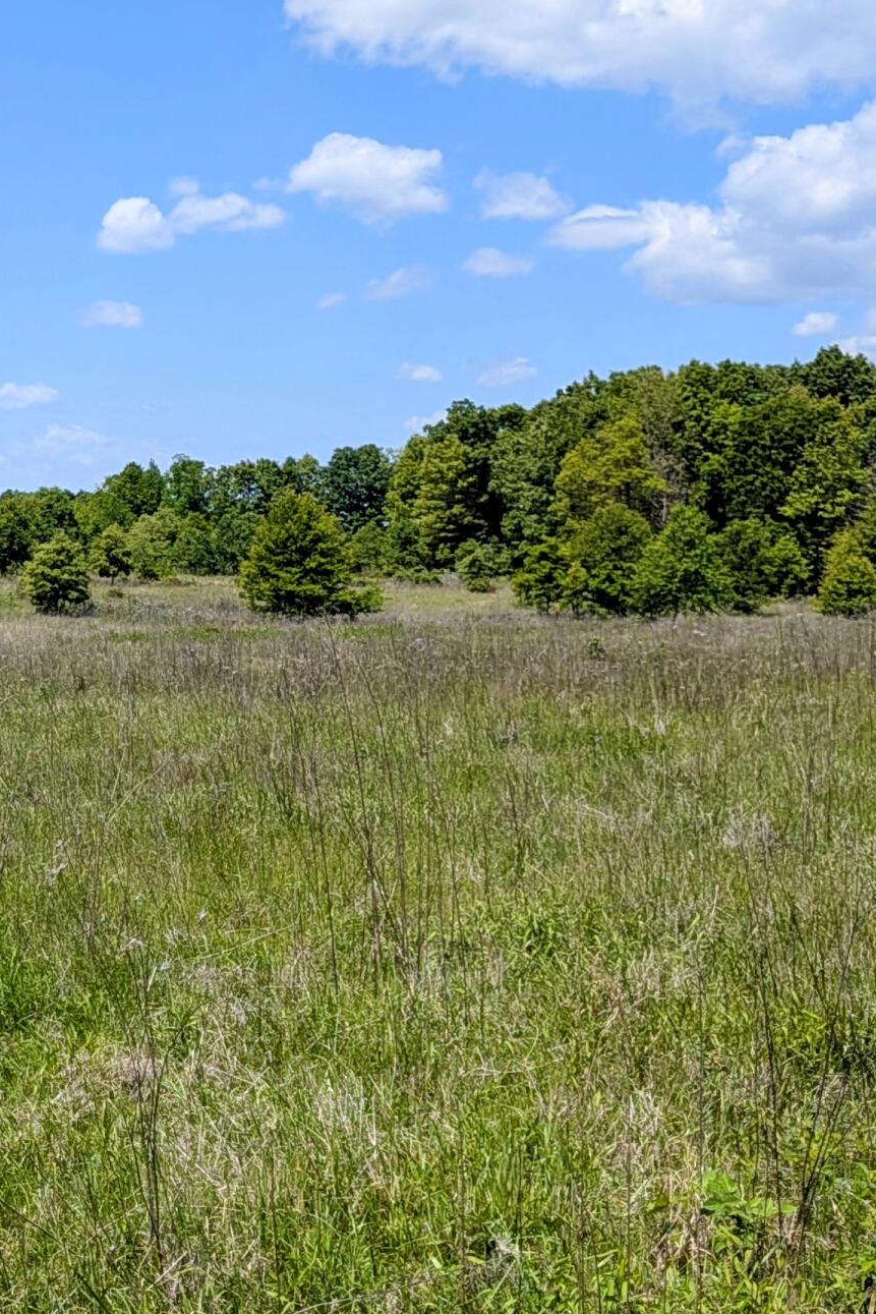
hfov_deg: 22.2
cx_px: -75
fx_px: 2116
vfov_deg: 34.5
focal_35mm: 58
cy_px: 621
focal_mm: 4.53
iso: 29
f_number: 1.7
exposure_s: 1/1976
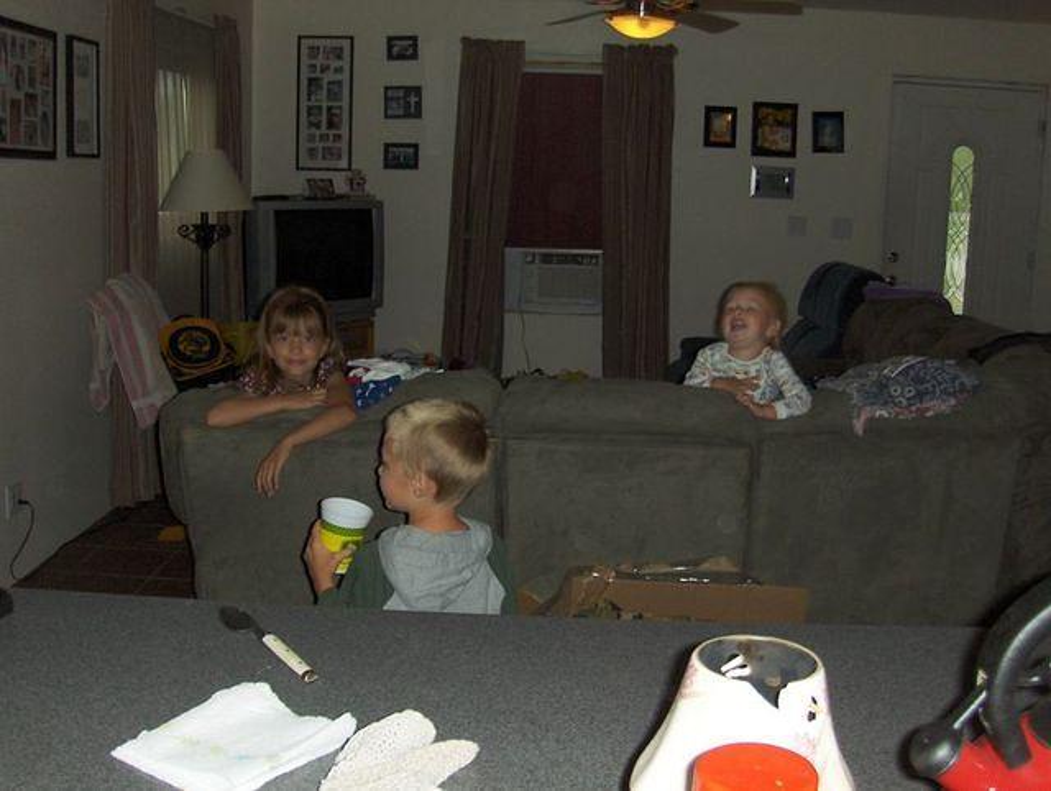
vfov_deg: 35.2
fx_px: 1247
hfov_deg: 45.7
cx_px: 526
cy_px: 396
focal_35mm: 41
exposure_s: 1/60
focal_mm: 6.5
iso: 100
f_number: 3.5
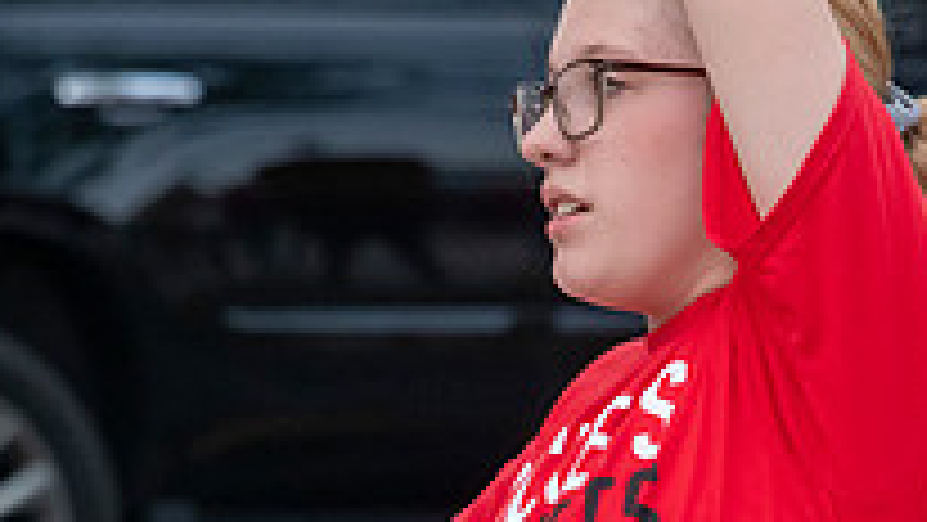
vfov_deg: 1.4
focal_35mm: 884
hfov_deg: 2.4
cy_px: 605
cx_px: 346
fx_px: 21735
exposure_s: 1/320
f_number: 11
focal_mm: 300
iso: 3200
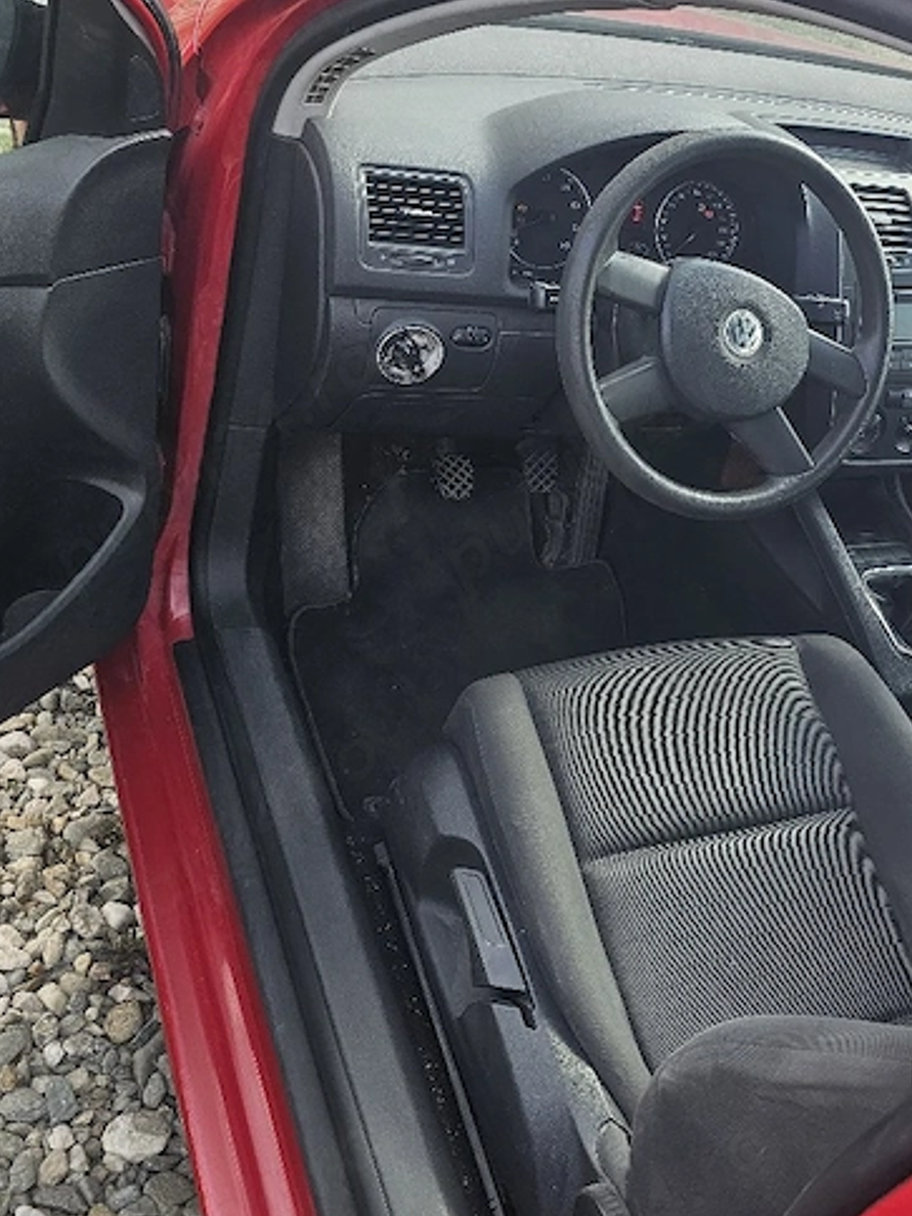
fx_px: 1335
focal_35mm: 38
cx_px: 706
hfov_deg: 36.6
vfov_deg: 48.8
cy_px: 523
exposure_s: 1/192
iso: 32
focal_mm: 6.3
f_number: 1.7
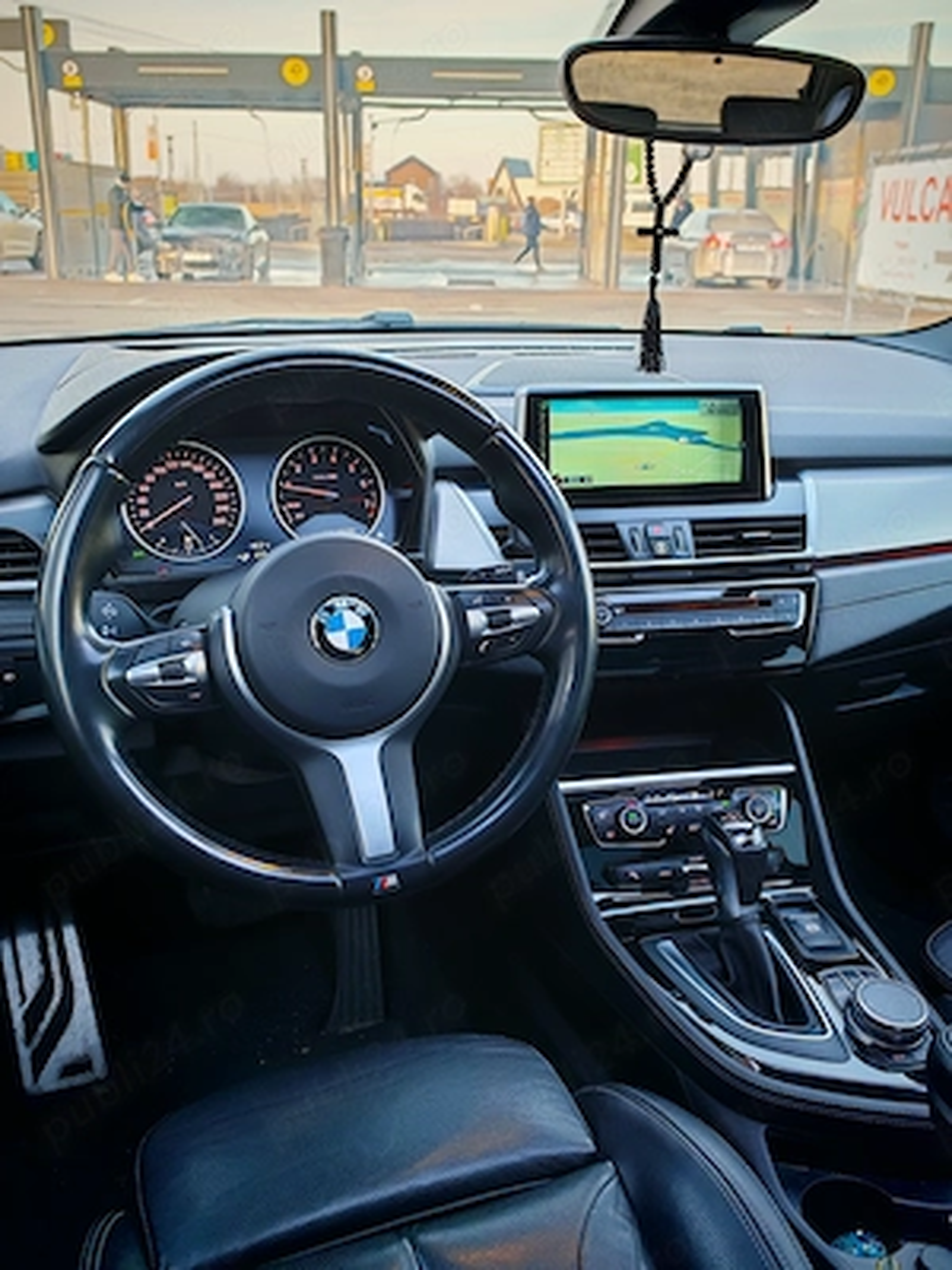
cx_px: 476
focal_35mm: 32
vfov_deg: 56.8
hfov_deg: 44.2
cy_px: 635
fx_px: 1173
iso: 200
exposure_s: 1/170
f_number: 2
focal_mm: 6.83
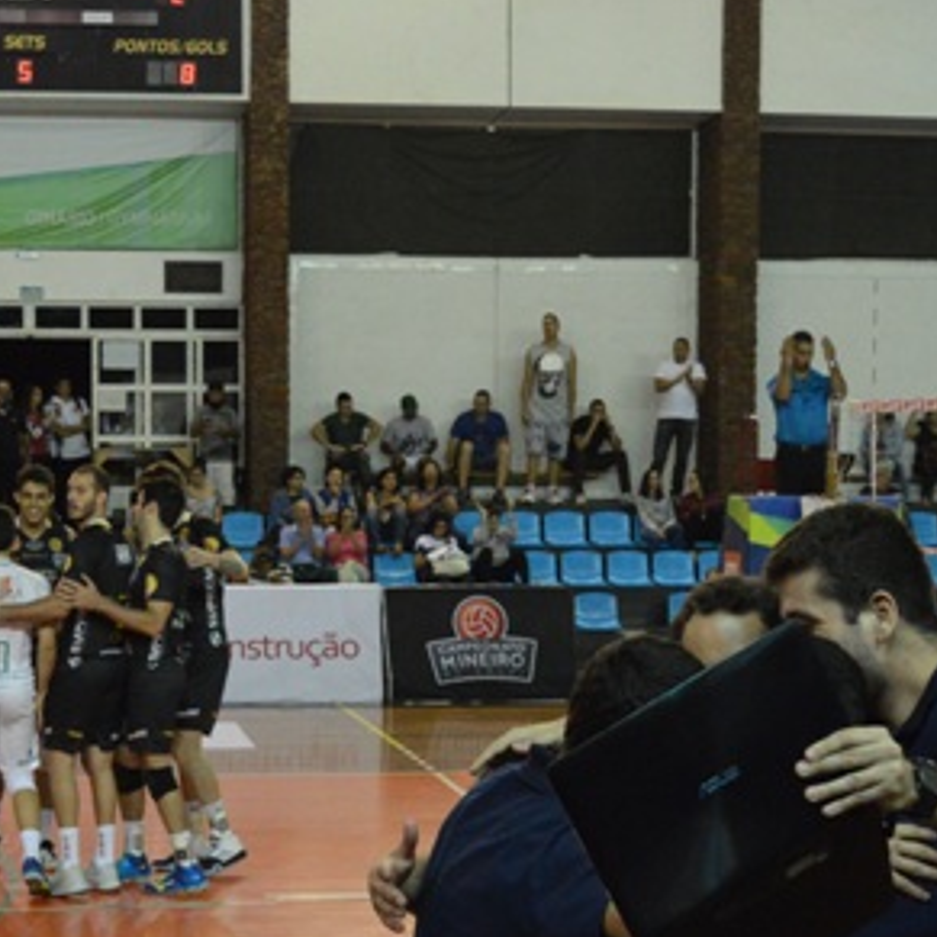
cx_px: 390
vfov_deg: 20.4
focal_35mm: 84
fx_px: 2572
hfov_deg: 20.6
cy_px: 728
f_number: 4
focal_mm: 24
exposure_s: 1/500
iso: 2000
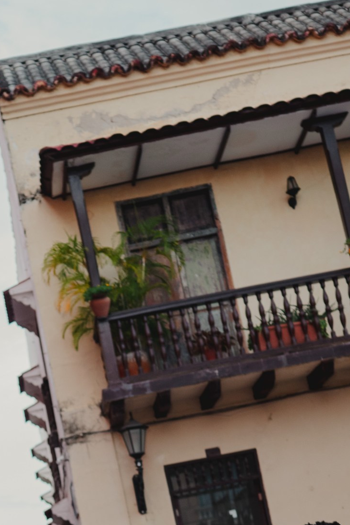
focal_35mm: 82
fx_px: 1195
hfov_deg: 16.4
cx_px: 14
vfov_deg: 23.6
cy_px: 537
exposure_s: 1/200
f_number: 2.5
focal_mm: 35
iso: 400
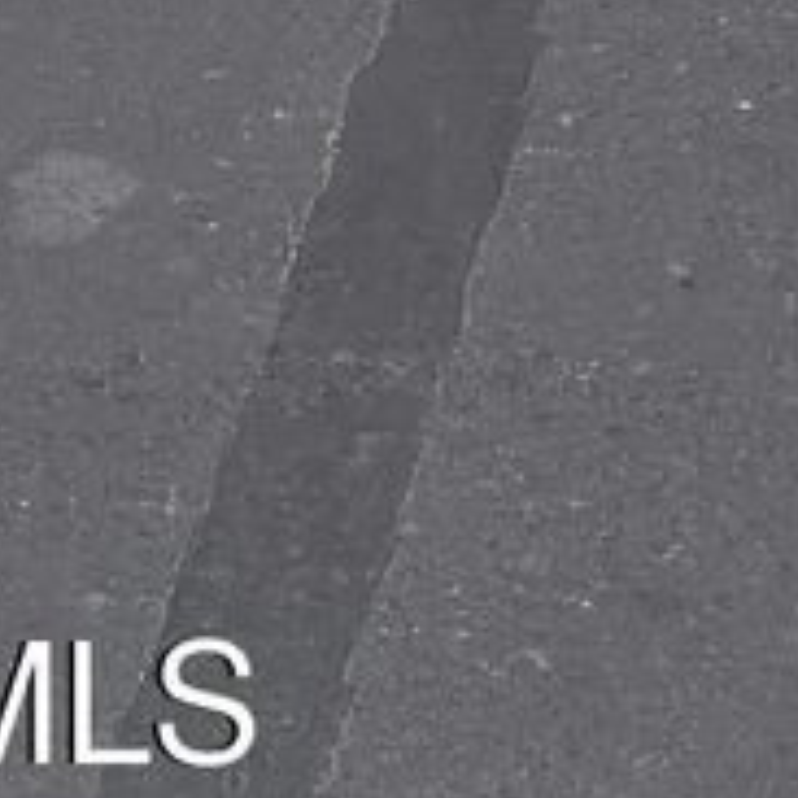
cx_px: 1221
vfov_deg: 8.0
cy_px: -1999
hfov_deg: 9.9
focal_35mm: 171
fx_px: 4460
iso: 50
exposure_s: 1/4950
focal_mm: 5.96
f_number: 1.6
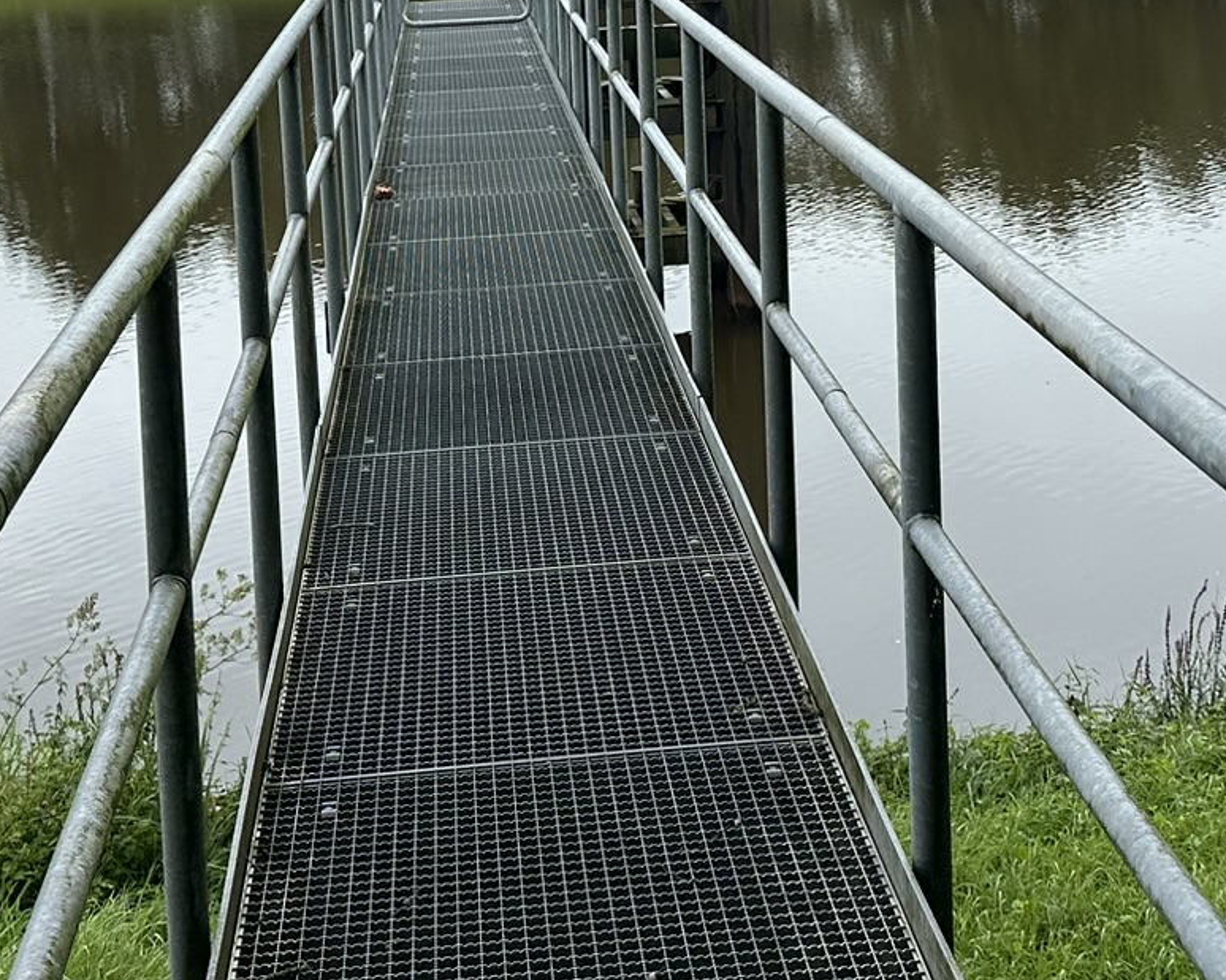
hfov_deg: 30.4
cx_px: 702
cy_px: -16
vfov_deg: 23.5
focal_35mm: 62
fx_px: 2249
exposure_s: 1/1587
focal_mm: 6.86
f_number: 1.78
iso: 80
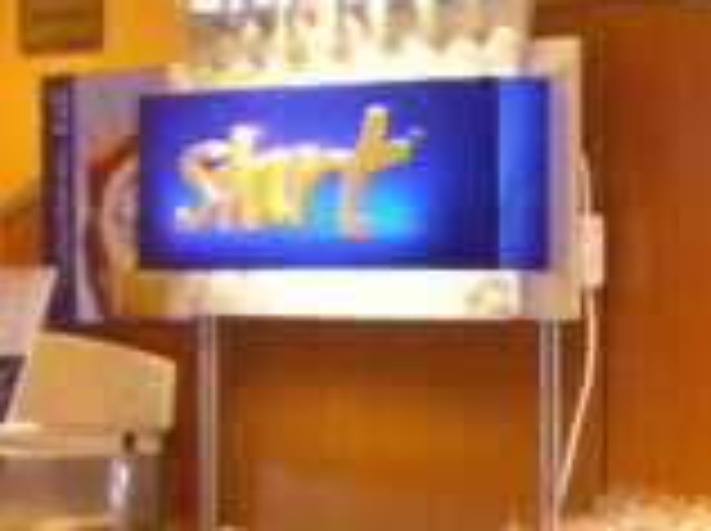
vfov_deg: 7.7
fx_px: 3958
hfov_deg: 10.0
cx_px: 1004
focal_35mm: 193
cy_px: 153
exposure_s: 1/40
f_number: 2.8
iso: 400
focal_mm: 7.9
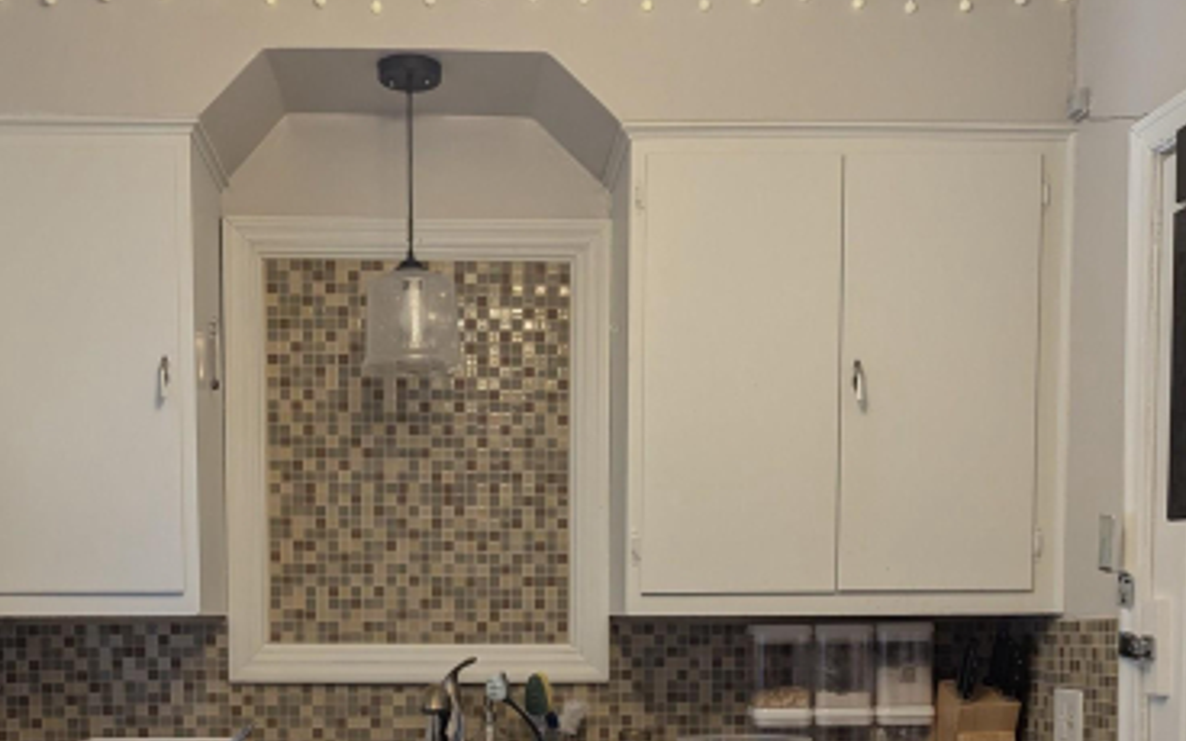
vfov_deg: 26.9
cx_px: 506
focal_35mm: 46
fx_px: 1487
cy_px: 683
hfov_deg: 43.4
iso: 49
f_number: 1.85
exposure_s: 1/60
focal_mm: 6.81
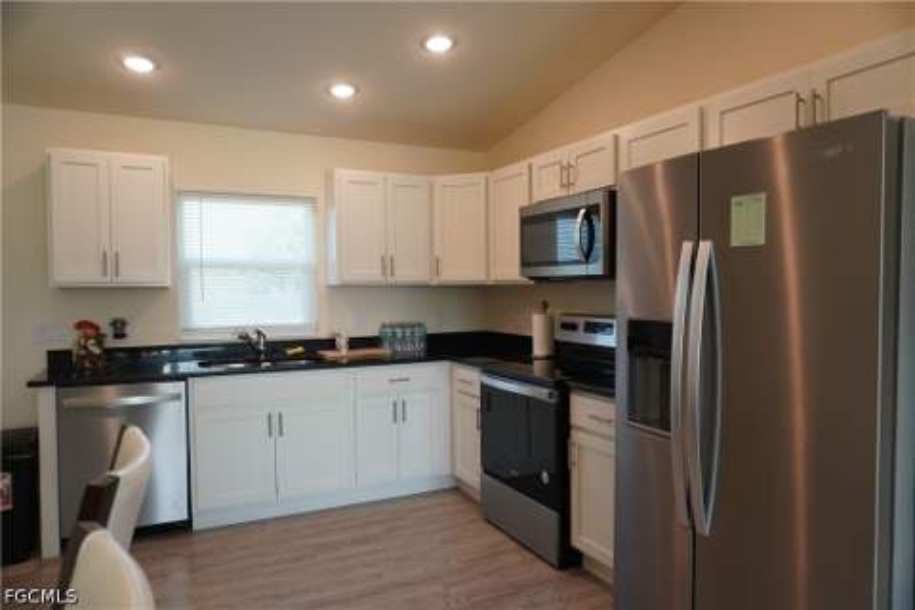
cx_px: 458
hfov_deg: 73.7
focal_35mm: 24
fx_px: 610
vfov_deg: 53.1
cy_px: 305
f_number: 4
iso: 400
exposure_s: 1/160
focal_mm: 16
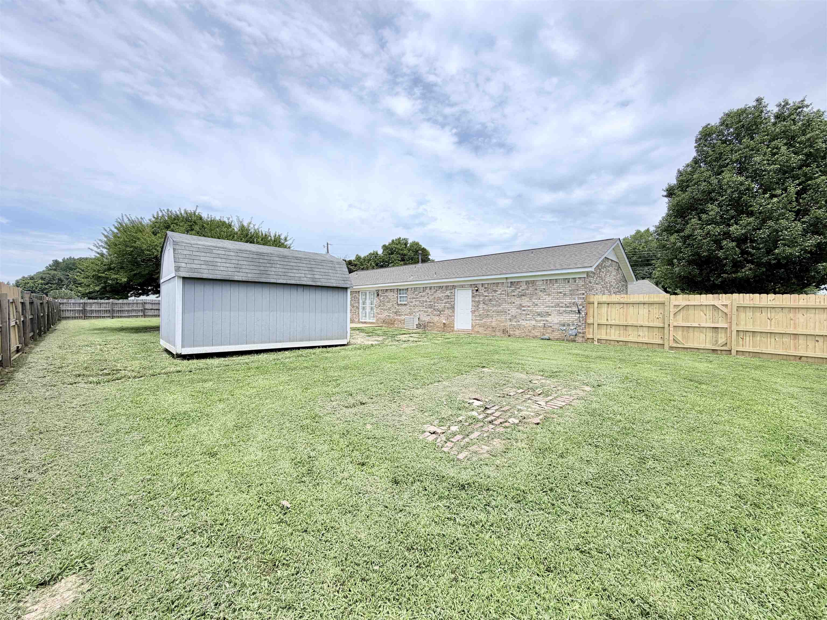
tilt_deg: +0.3
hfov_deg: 102.1
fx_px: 334
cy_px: 310
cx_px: 414
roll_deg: -0.3
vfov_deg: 85.7
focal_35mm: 14
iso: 20
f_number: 2.2
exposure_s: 1/1235
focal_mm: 2.22
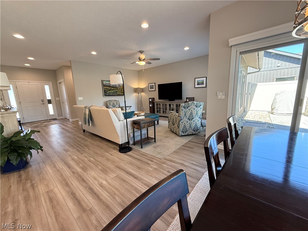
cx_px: 154
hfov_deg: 102.1
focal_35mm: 14
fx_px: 125
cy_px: 116
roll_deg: +2.5
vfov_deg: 85.7
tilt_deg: -9.1
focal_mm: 2.22
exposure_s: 1/120
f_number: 2.2
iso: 320
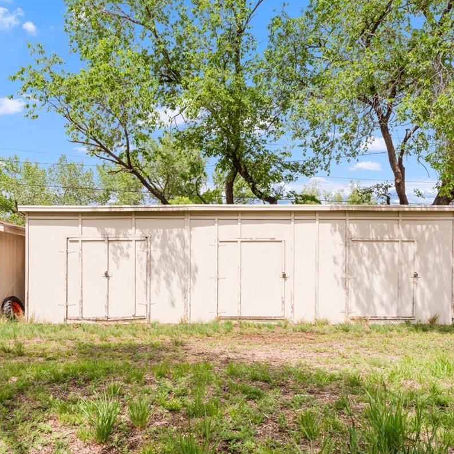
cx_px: 179
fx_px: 356
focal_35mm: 24
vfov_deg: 64.7
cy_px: 261
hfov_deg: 64.4
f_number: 9
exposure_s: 1/1250
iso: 400
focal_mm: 14
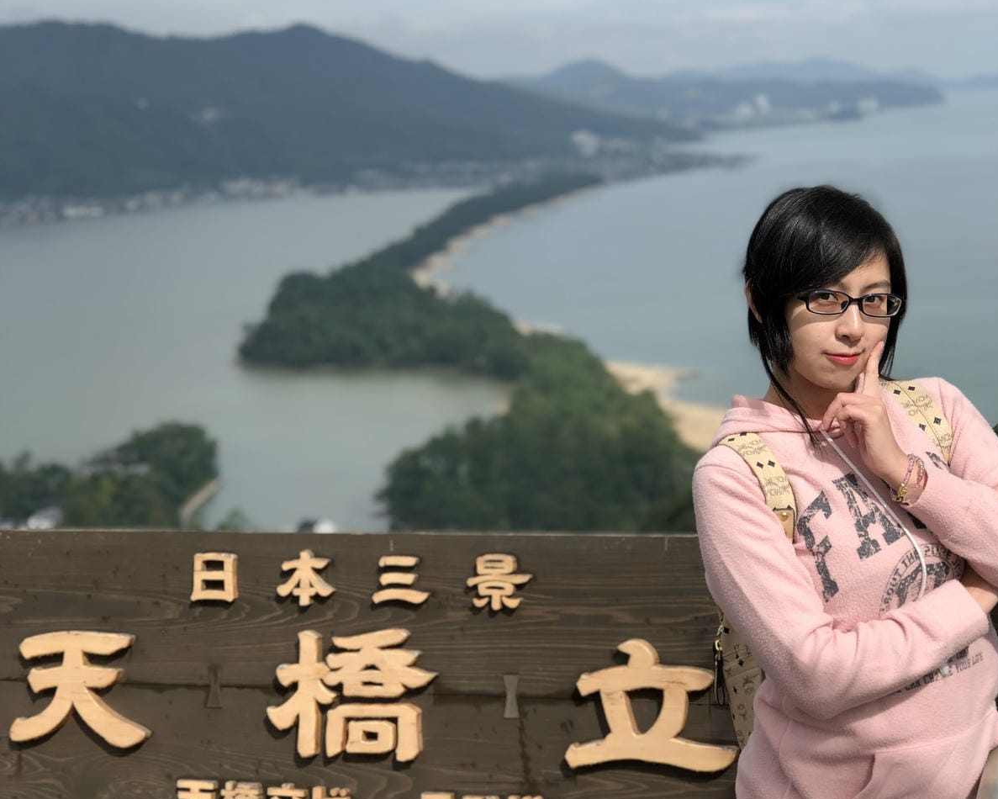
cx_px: 504
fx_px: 2216
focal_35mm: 75
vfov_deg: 20.4
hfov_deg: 25.4
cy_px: 266
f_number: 2.8
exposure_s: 1/738
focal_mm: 6.6
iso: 20
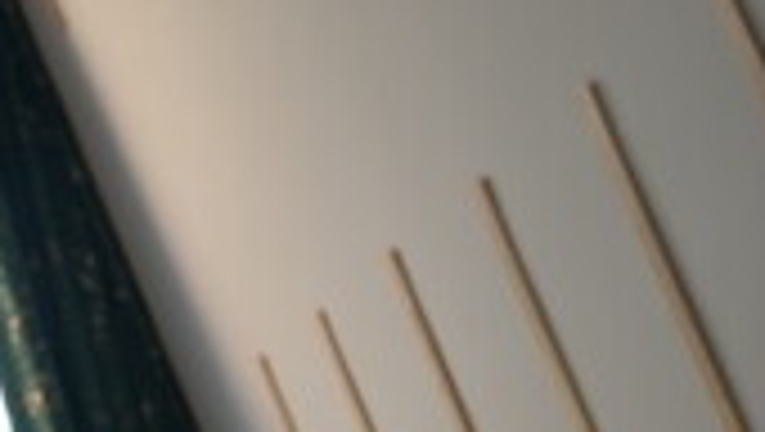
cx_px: -225
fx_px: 2115
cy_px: 520
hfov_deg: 19.0
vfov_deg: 11.4
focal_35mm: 104
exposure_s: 1/160
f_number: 4
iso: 250
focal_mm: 16.5
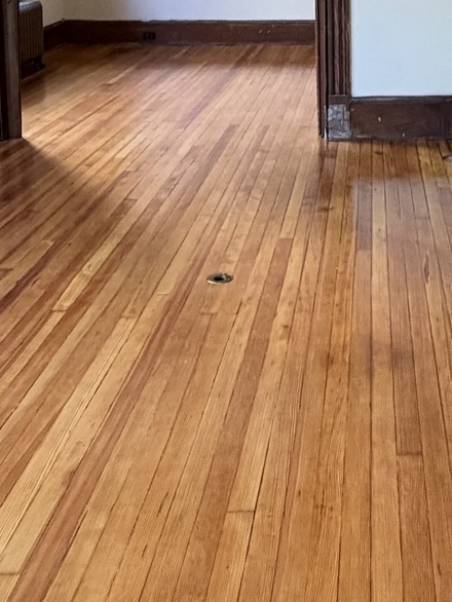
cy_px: 14
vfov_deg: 32.4
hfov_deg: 26.0
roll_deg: +0.5
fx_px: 957
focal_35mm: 55
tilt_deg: -4.4
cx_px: 374
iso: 320
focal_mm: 2.22
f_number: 2.2
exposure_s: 1/60
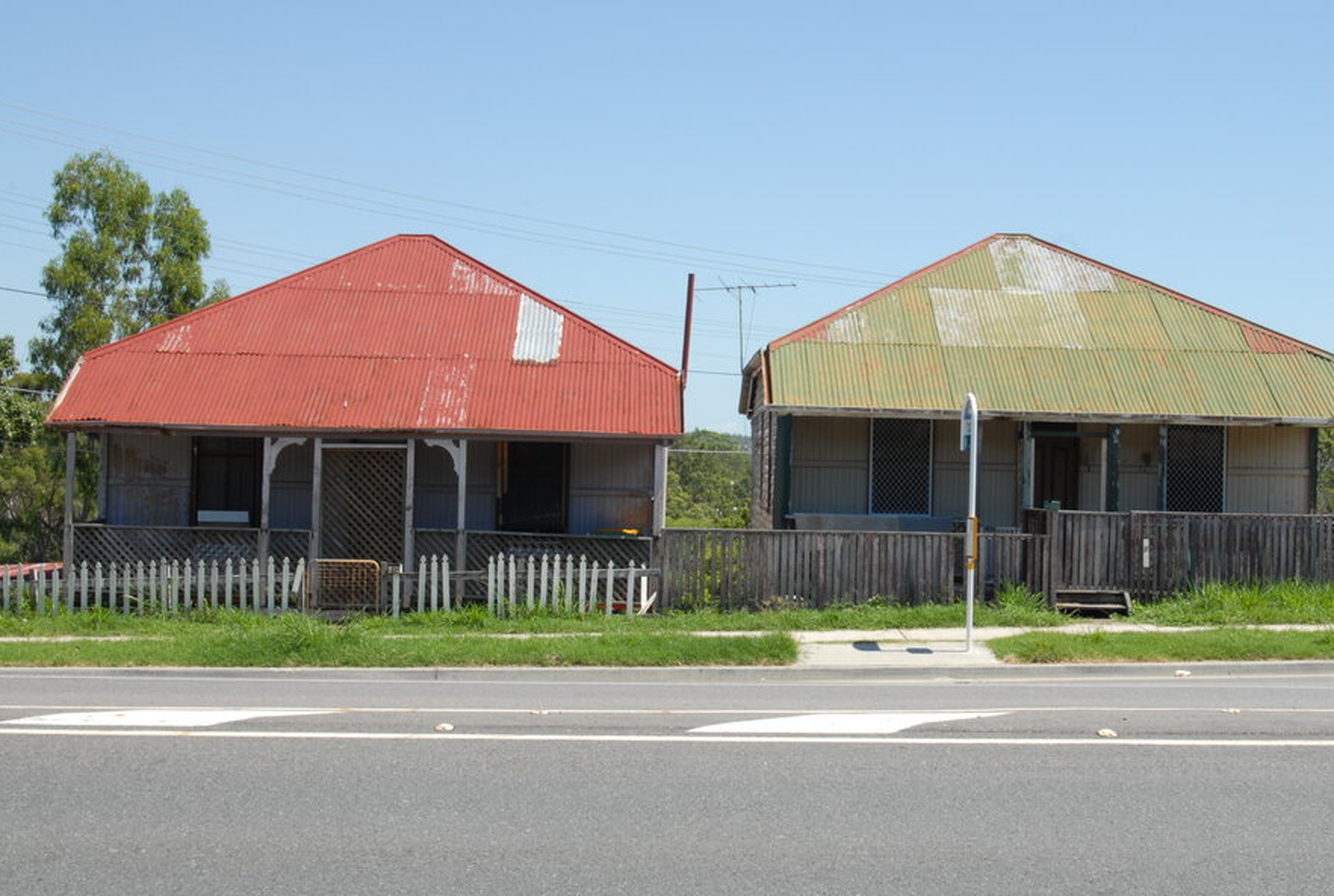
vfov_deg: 26.6
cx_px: 714
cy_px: 435
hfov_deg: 38.8
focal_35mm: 51
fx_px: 1894
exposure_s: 1/60
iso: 200
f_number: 16
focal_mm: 30
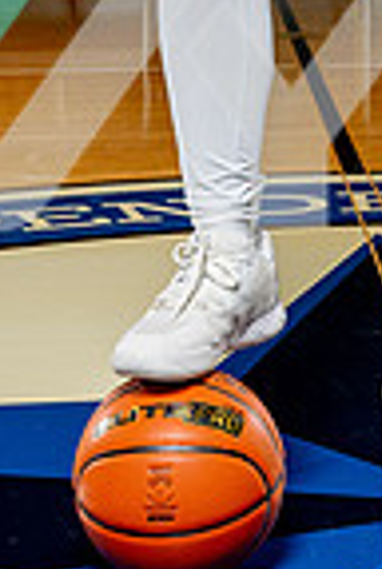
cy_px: -171
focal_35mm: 138
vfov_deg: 14.2
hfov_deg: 9.9
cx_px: 394
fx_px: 2186
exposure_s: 1/250
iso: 640
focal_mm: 44
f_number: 5.6
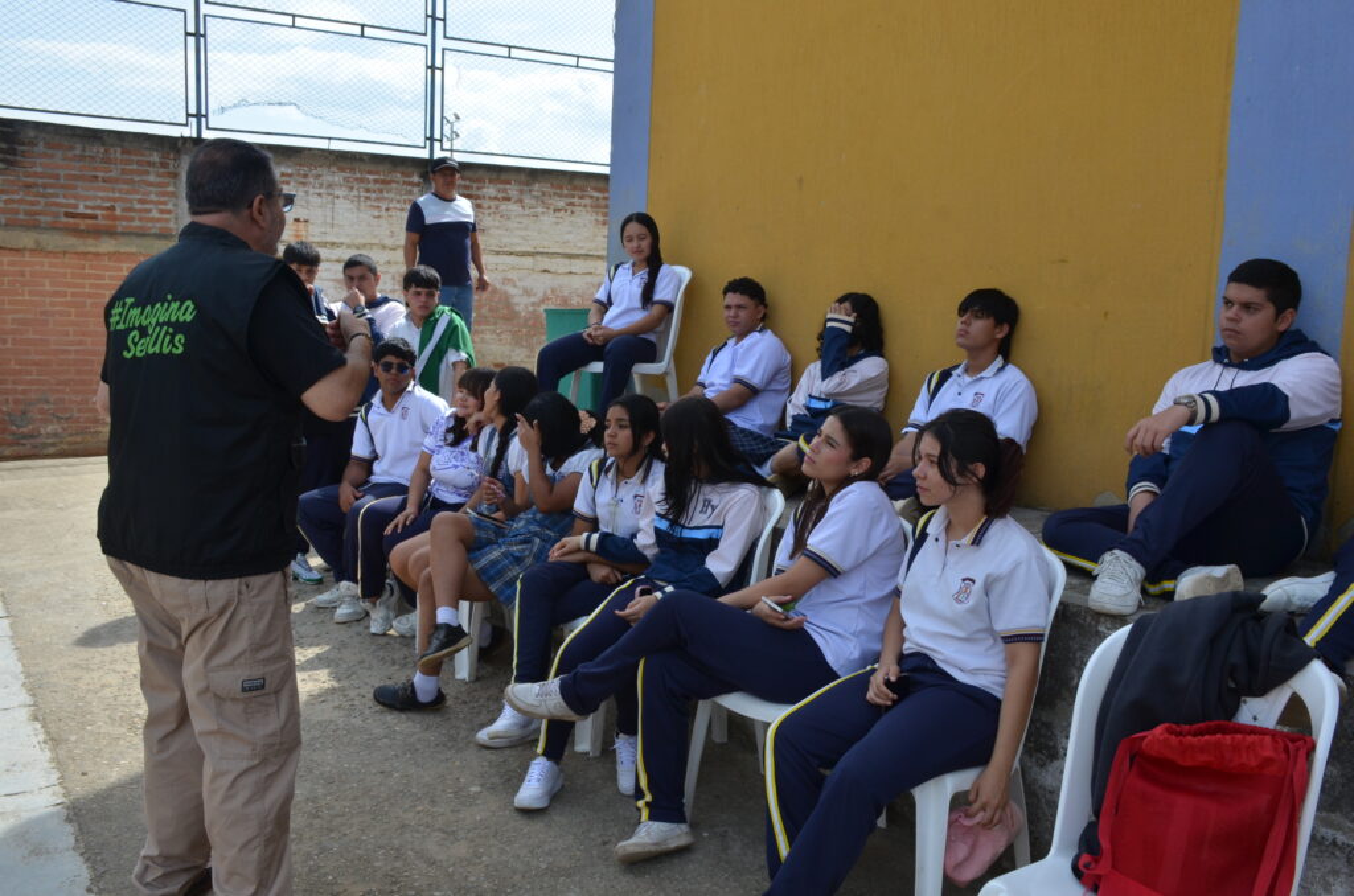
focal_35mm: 33
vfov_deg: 39.8
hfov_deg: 57.3
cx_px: 677
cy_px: 448
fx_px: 1238
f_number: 11
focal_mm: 22
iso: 400
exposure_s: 1/500
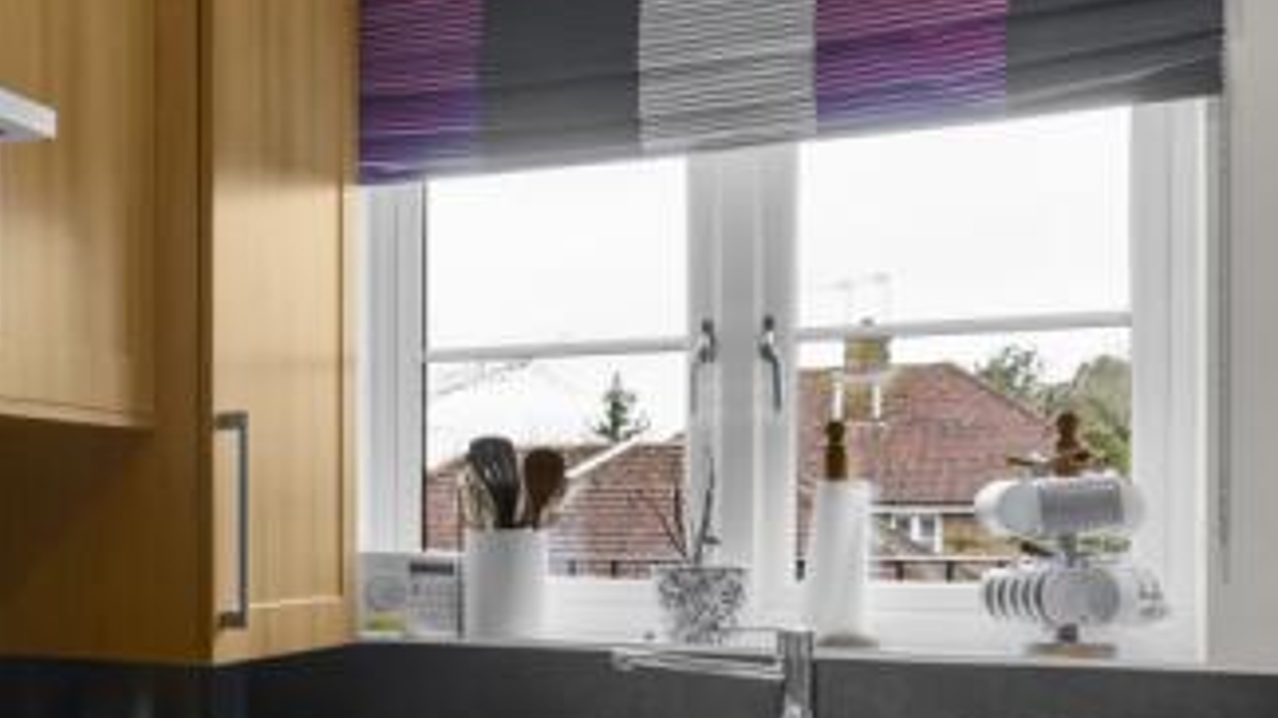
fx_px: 1852
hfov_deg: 31.8
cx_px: -256
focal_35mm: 55
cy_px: 542
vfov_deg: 21.7
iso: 320
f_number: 8
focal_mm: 16.5
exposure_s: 2
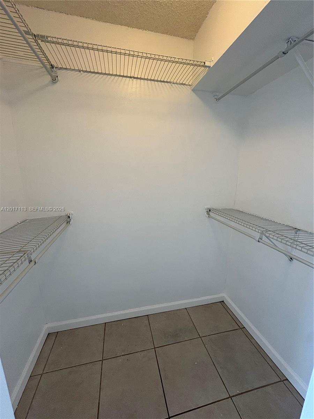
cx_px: 157
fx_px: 169
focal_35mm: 14
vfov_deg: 102.1
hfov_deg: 85.7
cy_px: 210
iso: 160
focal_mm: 2.22
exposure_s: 1/120
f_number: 2.2
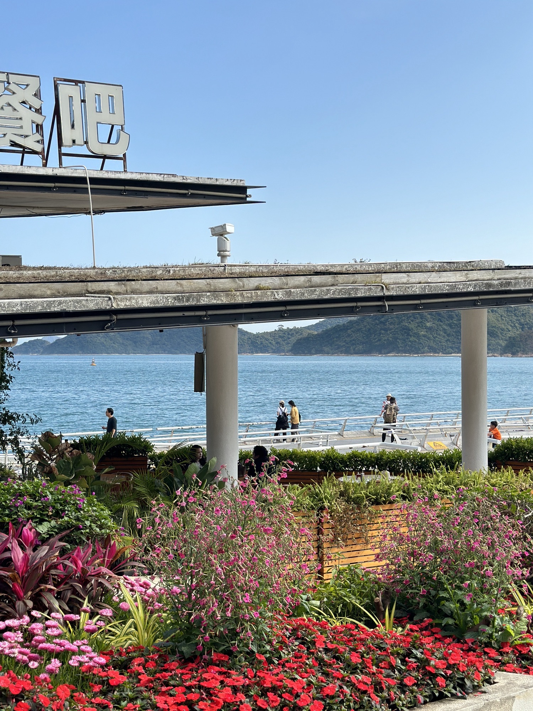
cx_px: 266
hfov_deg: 30.3
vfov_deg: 39.7
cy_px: 356
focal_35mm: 48
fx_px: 985
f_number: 1.78
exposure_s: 1/2890
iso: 80
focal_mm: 6.86
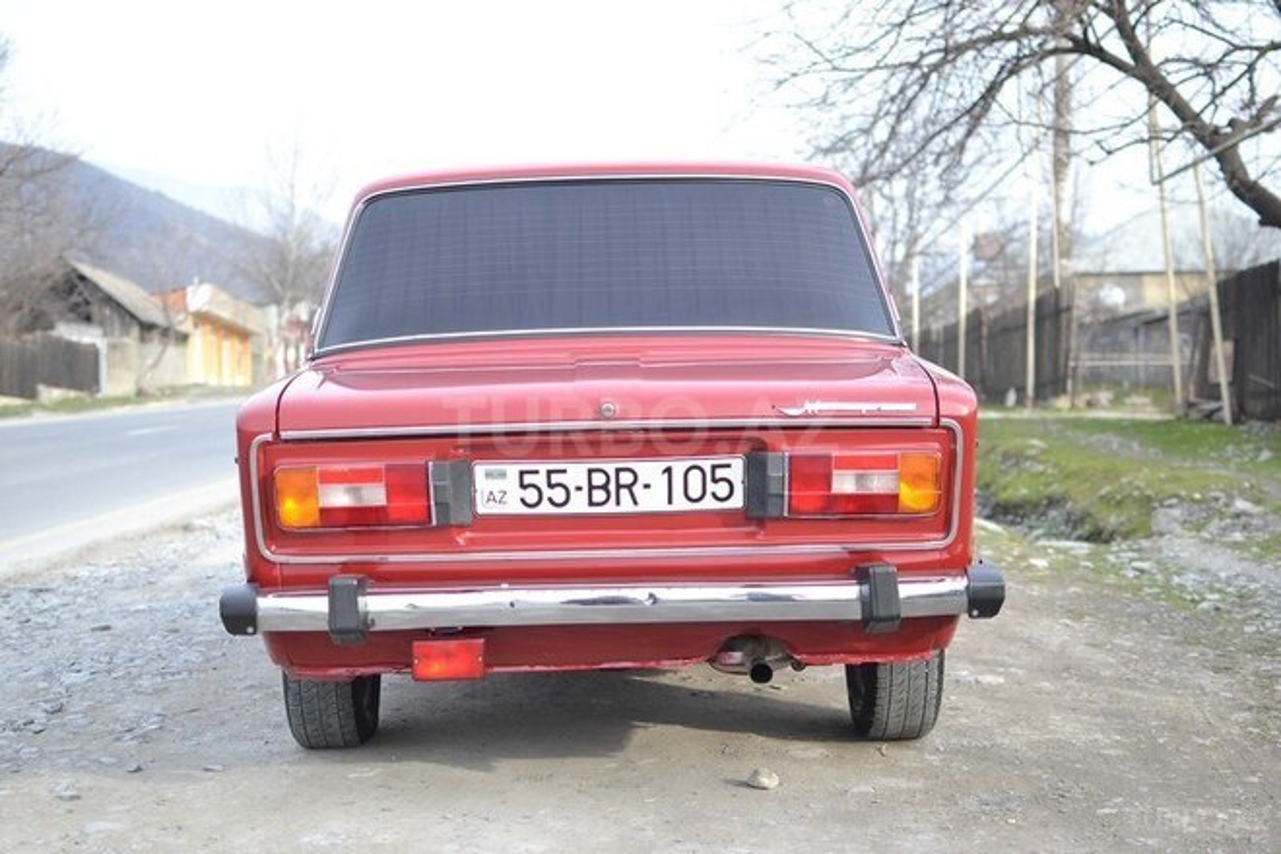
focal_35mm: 52
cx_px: 640
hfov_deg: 37.9
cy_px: 427
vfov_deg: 25.8
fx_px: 1868
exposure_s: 1/800
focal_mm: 35
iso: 200
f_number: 3.2
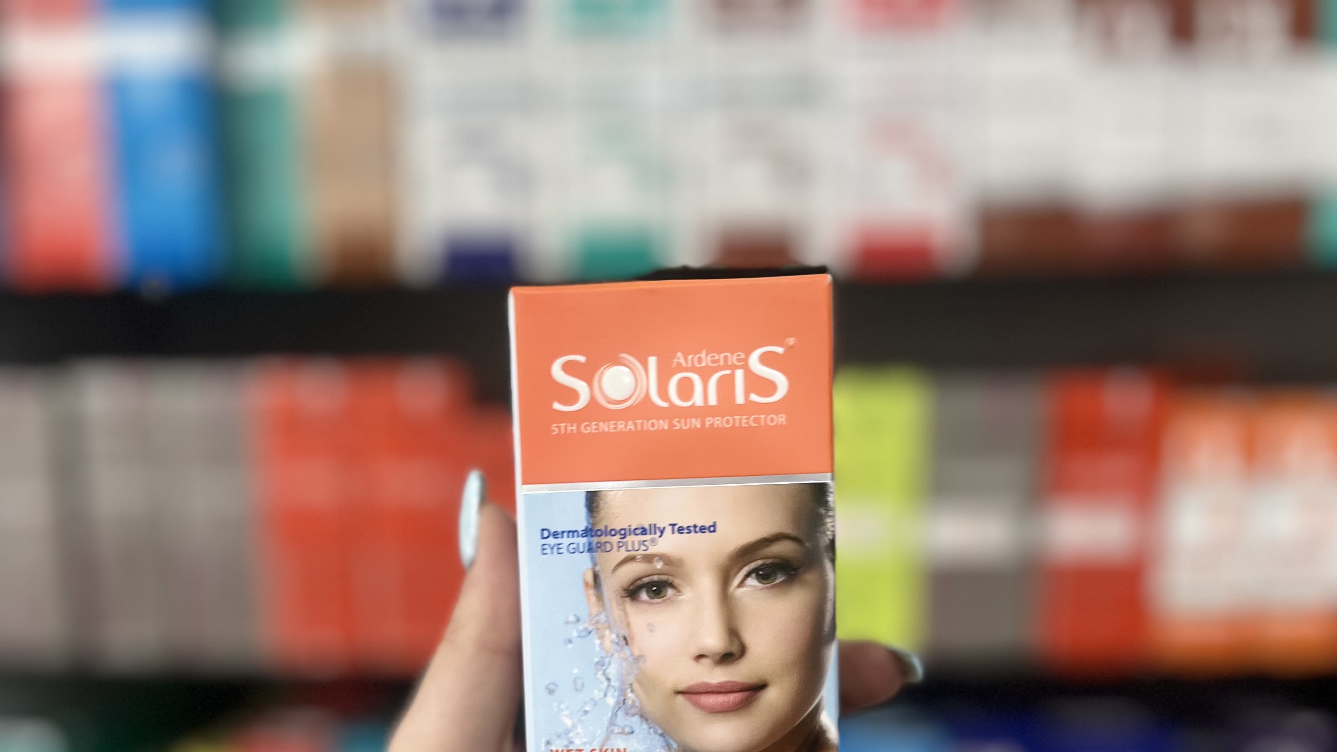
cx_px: 668
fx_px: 1347
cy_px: 692
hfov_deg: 52.8
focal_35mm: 38
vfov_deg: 29.7
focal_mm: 5.1
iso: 125
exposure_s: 1/100
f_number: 1.6
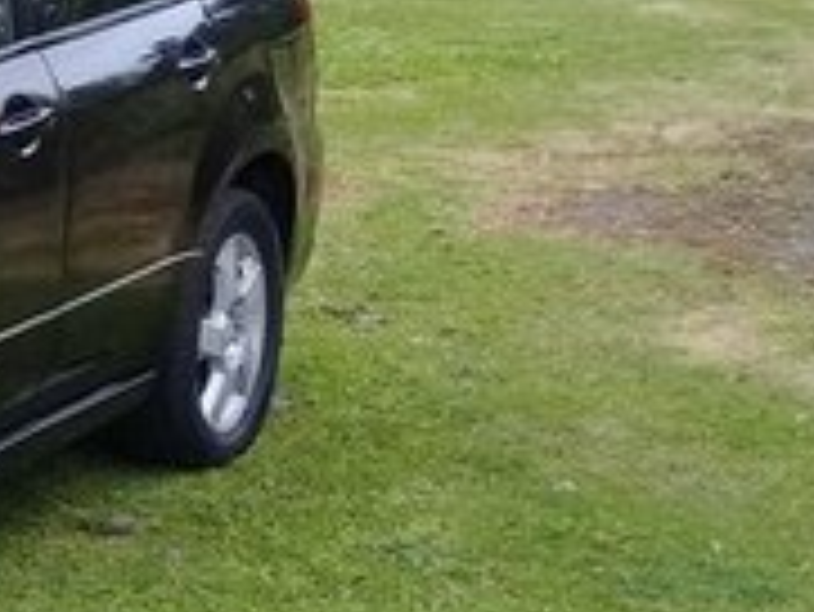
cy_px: 416
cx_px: -634
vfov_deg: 13.1
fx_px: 2659
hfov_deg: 15.2
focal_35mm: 113
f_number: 2.2
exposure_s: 1/383
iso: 50
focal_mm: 3.3
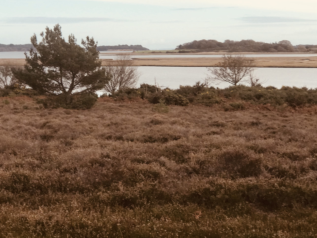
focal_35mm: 89
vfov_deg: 16.5
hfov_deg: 22.0
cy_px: 66
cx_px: 122
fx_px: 815
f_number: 2.8
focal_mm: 6.6
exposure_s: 1/491
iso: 20
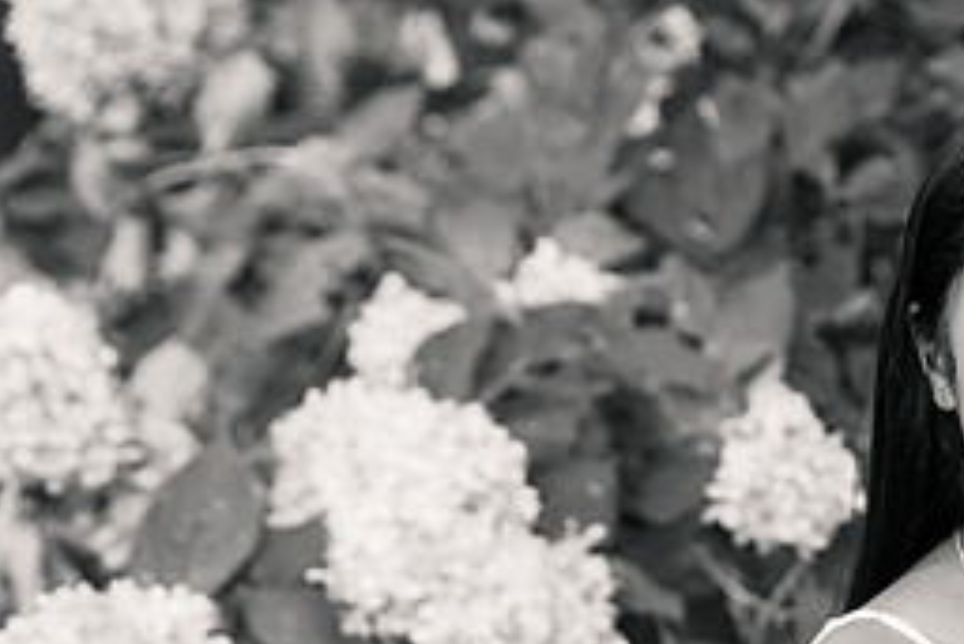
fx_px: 5466
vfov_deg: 6.7
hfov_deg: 10.0
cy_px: 635
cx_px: 1088
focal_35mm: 204
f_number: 4.5
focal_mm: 90
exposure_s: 1/500
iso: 1000
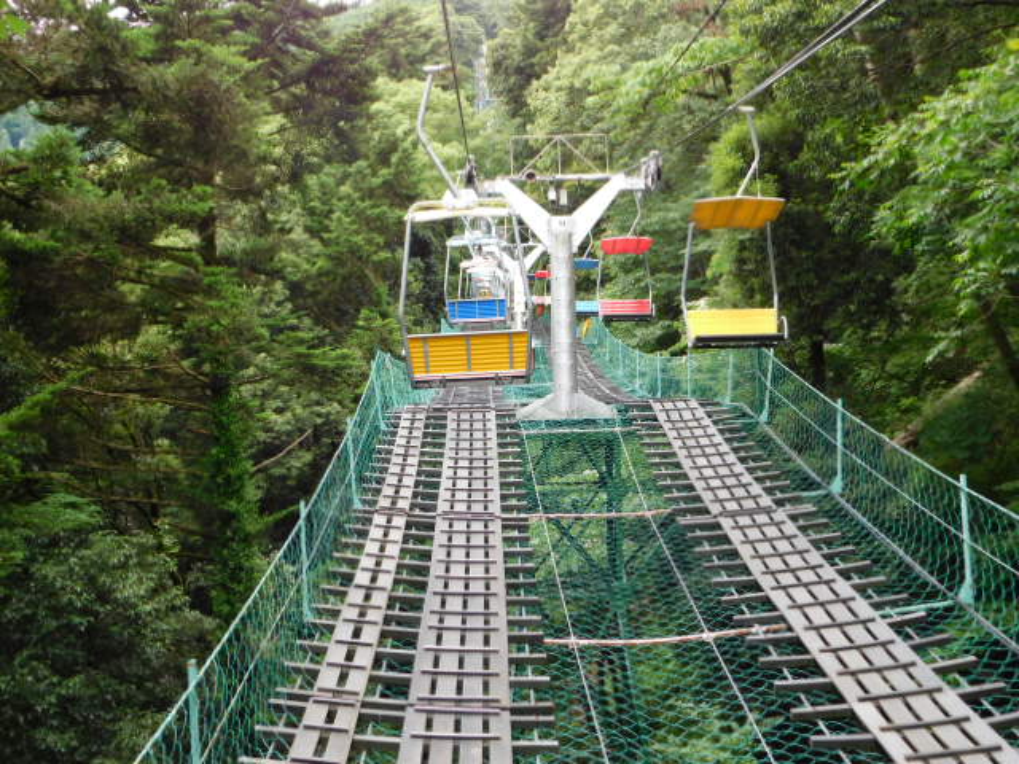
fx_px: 1177
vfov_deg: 36.0
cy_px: 382
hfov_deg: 46.8
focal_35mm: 40
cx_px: 510
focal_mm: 7.1
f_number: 3.6
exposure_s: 1/80
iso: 125
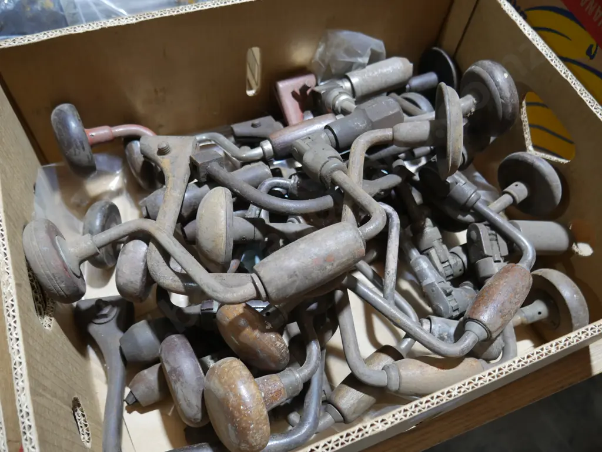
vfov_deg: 49.8
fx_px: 487
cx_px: 301
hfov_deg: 63.4
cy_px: 226
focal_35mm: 28
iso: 640
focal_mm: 14
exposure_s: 1/60
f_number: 3.5
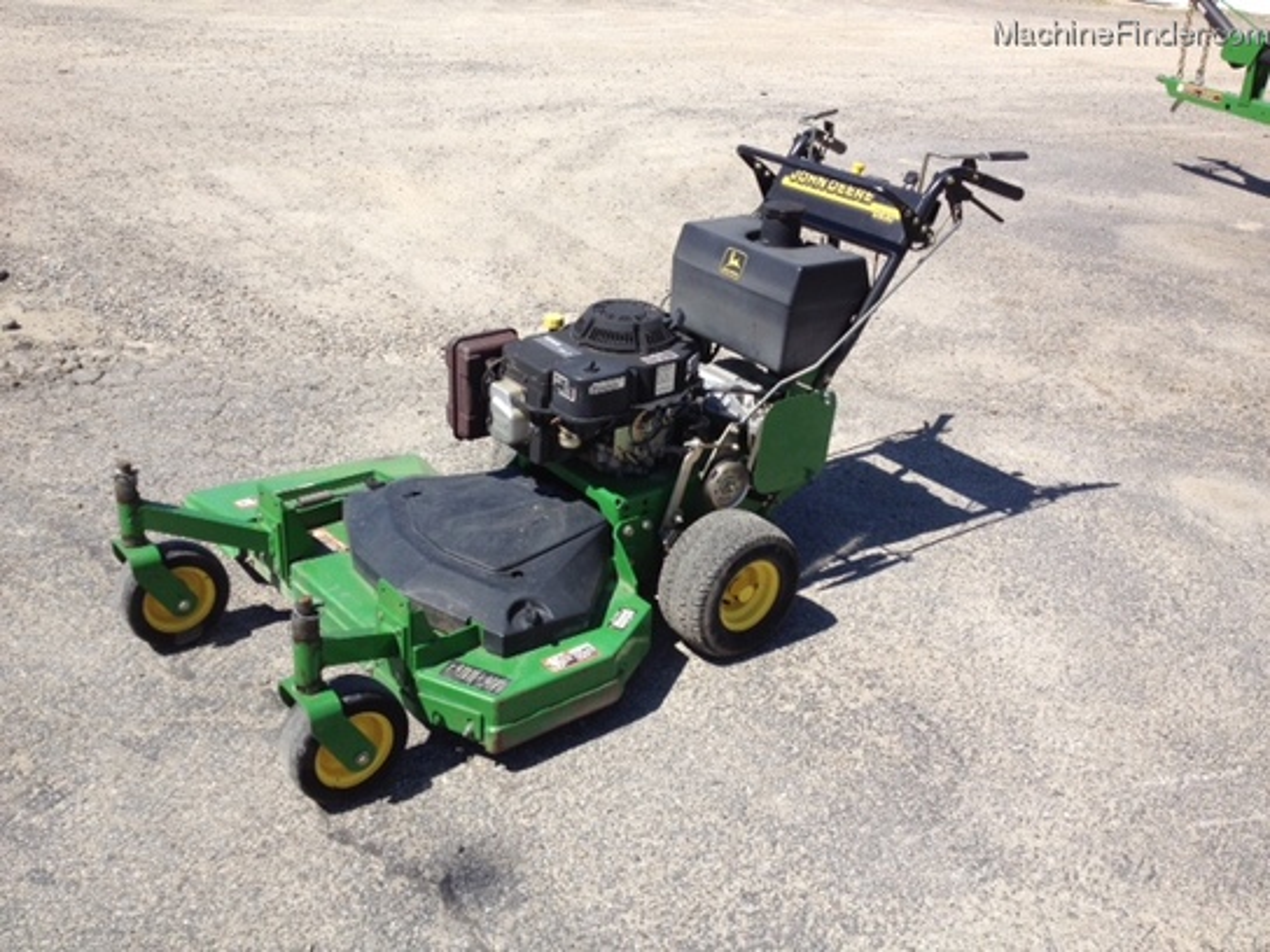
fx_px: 1284
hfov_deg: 52.6
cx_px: 635
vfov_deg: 40.7
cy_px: 476
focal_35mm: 35
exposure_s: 1/1672
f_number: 2.4
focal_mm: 4.28
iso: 64
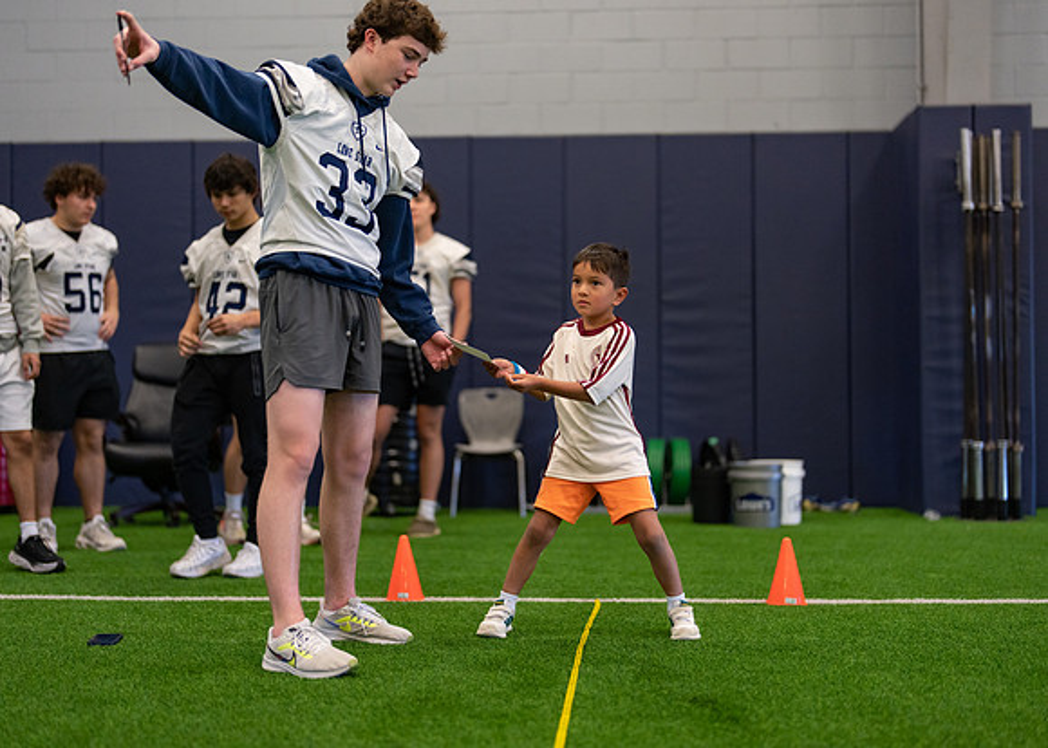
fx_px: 1585
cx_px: 524
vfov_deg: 26.6
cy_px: 374
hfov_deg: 36.6
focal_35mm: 53
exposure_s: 1/1000
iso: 1250
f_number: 1.2
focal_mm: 50
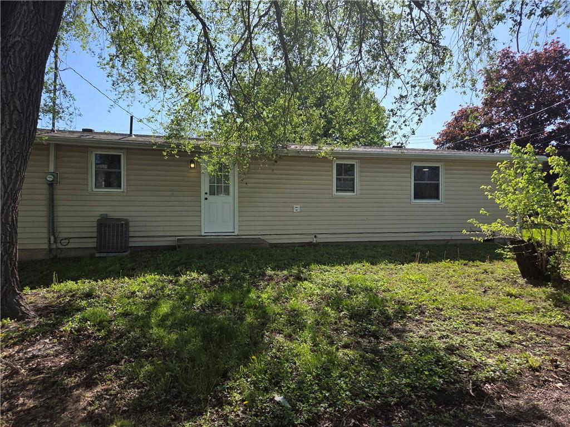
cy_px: 214
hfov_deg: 73.9
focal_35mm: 23
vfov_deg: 58.9
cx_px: 285
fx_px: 379
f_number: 1.8
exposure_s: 1/3747
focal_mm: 5.4
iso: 80
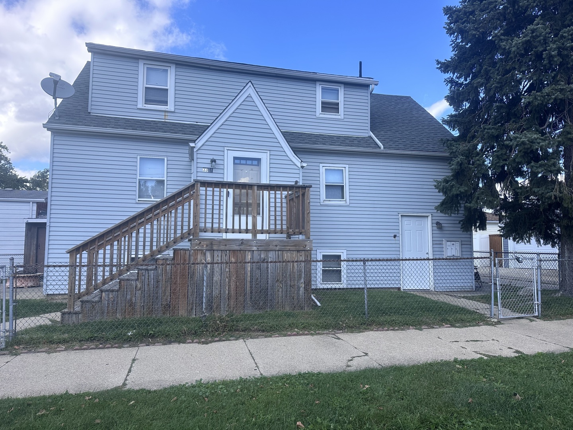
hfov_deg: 71.6
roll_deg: -0.3
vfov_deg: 56.8
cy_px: 215
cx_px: 286
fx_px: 397
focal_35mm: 24
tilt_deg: +5.7
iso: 80
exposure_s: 1/1779
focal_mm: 6.86
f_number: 1.78
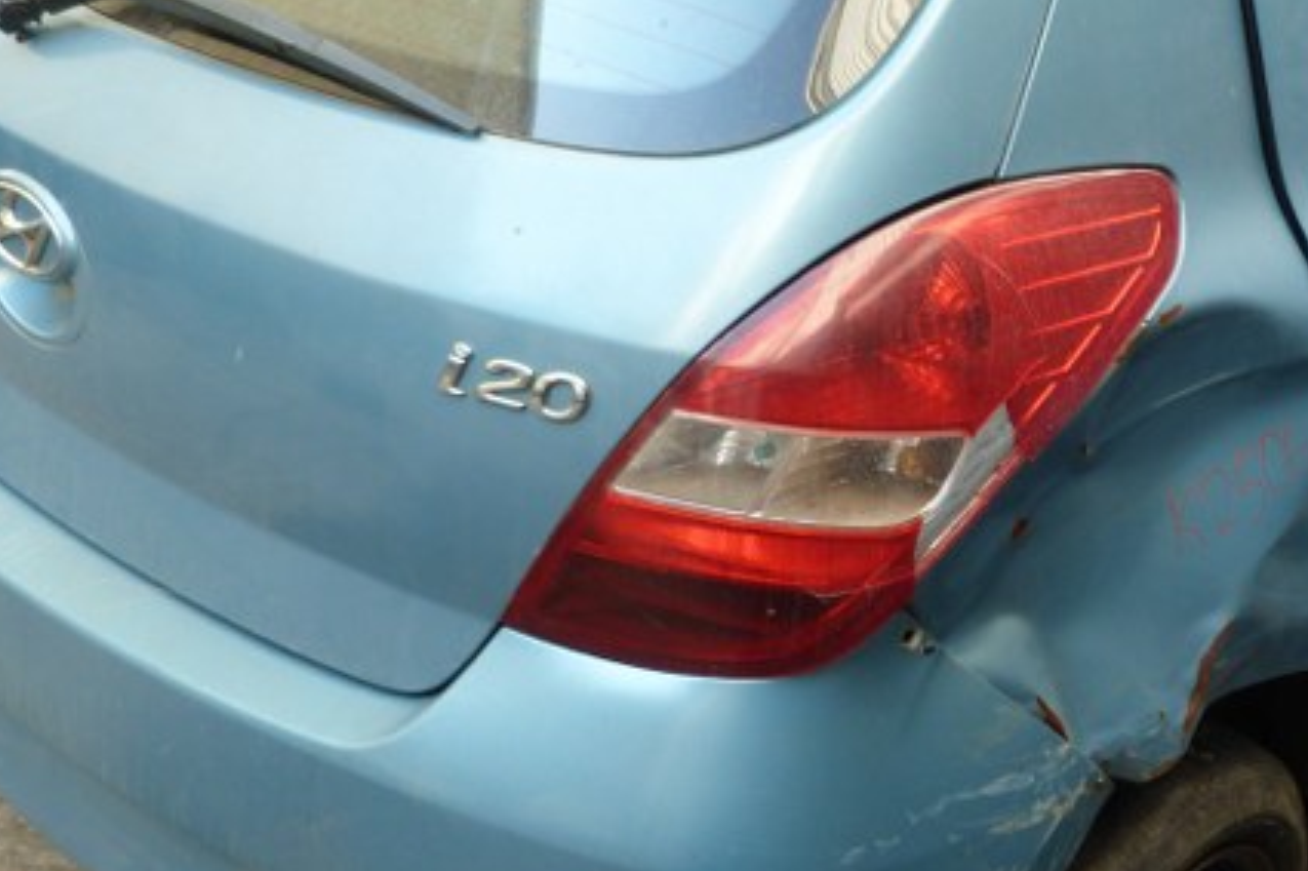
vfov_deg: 27.5
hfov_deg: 38.3
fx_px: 1780
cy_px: 474
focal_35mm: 49
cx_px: 1111
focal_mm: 4.5
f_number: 2.8
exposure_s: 1/60
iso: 100
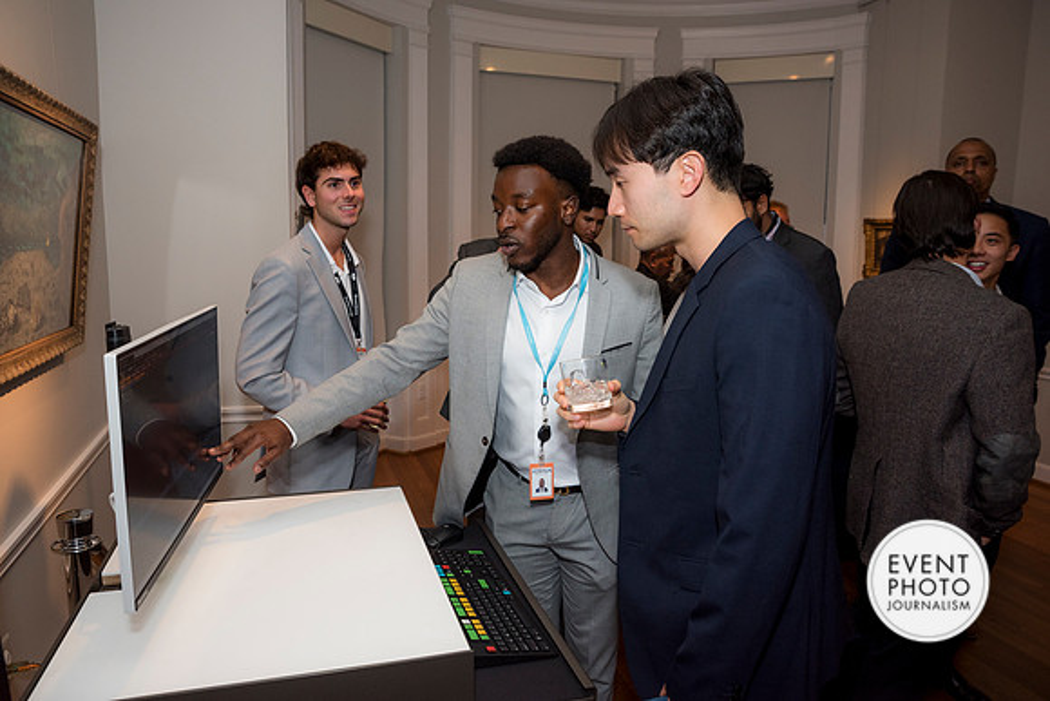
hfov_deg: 71.5
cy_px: 348
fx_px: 729
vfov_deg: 51.3
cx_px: 522
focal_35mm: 25
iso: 800
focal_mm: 24
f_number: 5
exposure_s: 1/125
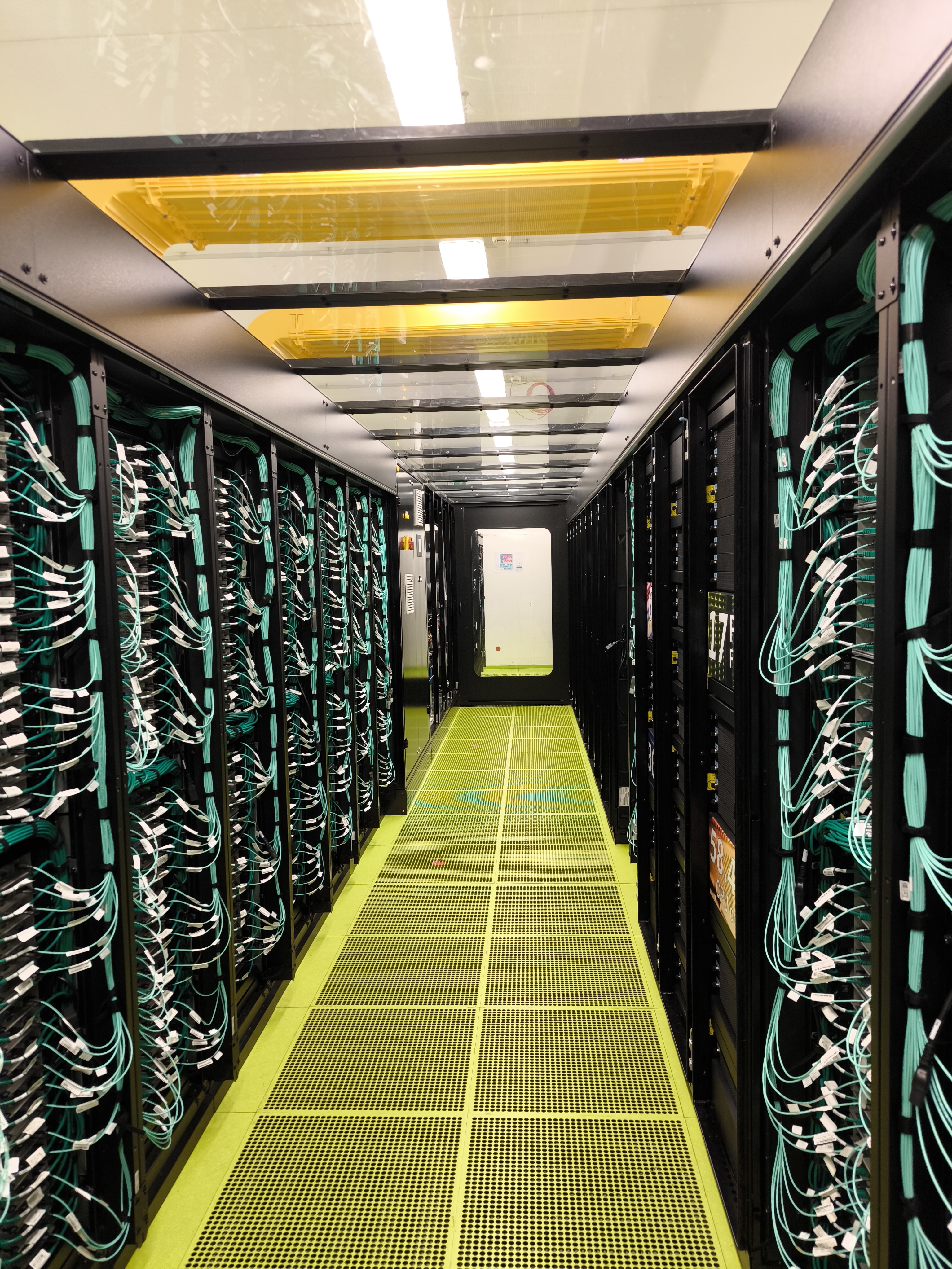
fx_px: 880
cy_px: 634
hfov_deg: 56.8
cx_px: 476
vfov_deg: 71.6
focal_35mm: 24
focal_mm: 6.92
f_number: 1.9
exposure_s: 1/99.9
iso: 200
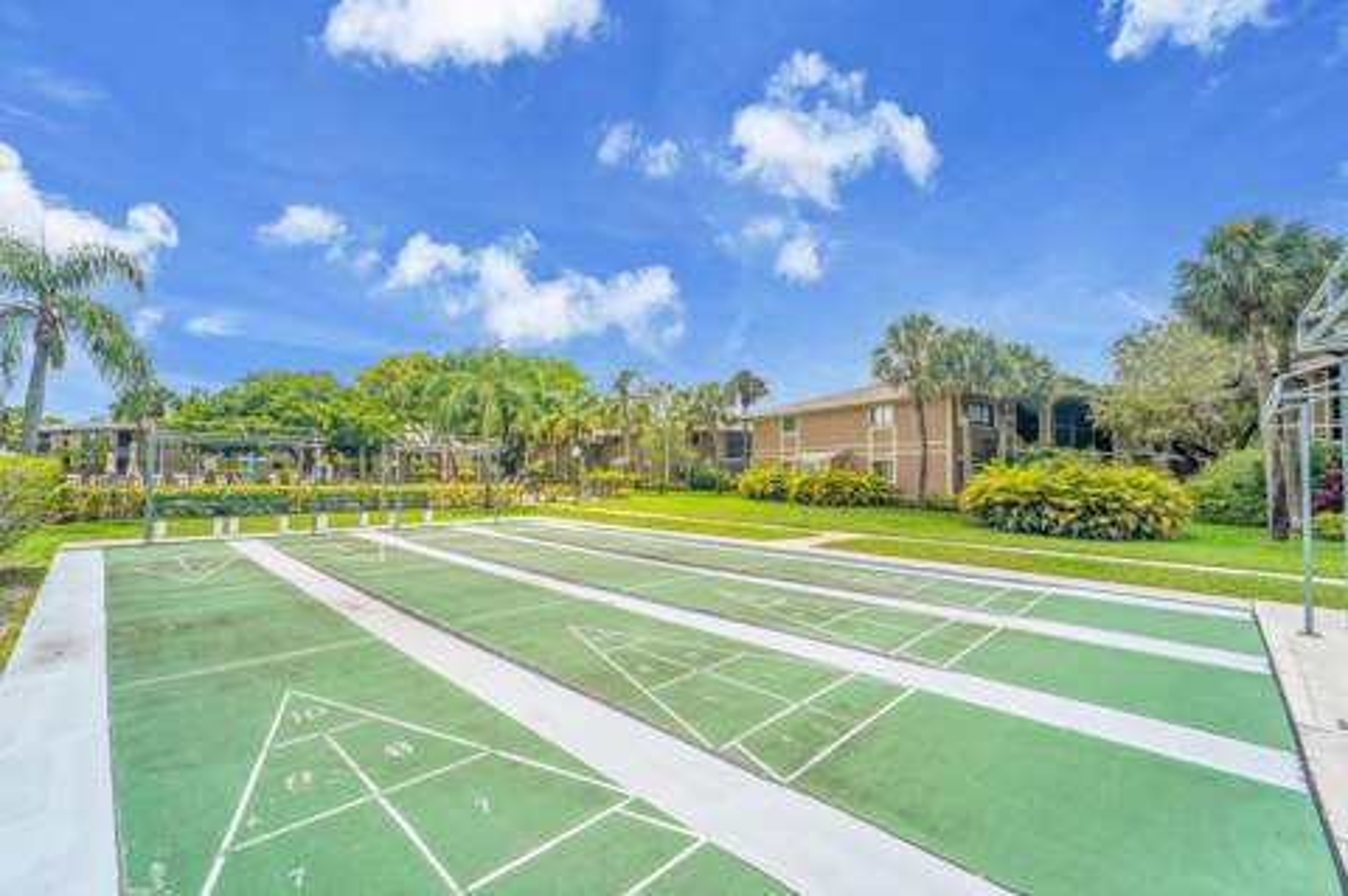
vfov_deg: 81.1
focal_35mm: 14
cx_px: 674
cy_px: 448
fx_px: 524
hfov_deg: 104.3
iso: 400
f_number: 8
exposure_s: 1/320
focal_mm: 14
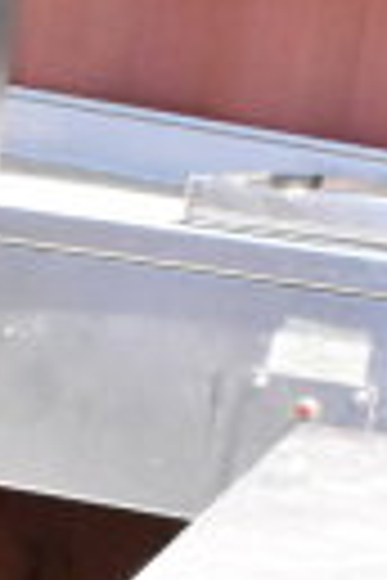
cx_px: -896
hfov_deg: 6.4
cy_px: 789
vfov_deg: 10.5
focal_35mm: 191
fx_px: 3080
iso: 6400
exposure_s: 1/640
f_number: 14
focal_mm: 18
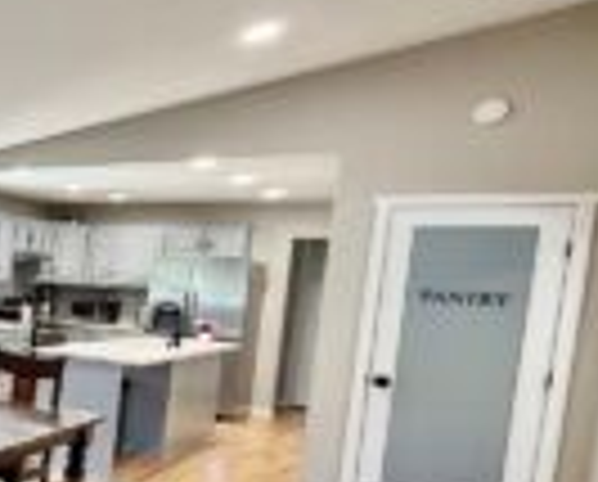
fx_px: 727
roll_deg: -2.4
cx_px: -288
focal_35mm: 41
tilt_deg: -5.7
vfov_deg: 36.2
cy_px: 320
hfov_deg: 29.0
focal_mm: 2.22
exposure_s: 1/60
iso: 320
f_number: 2.2
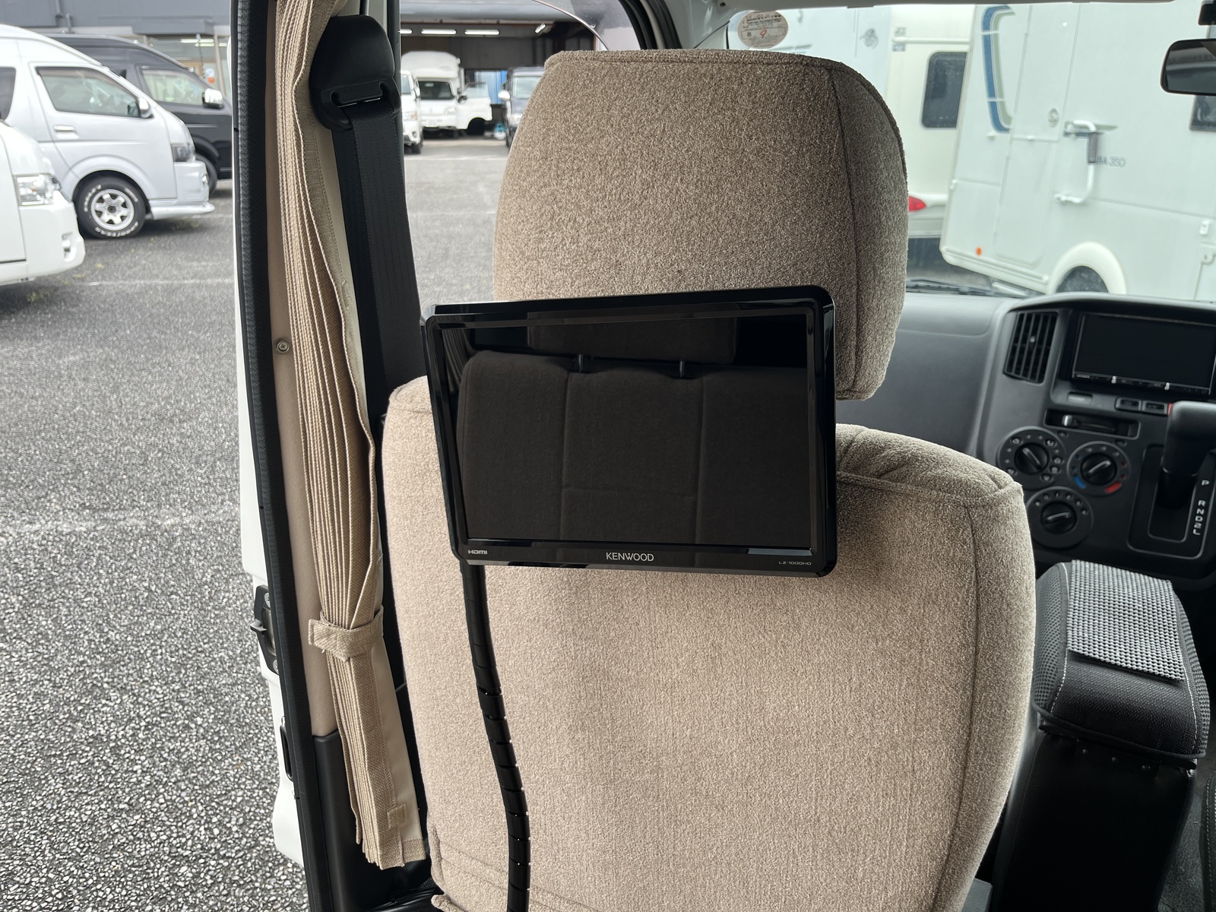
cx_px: 608
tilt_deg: -21.3
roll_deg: +0.9
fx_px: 913
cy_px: 456
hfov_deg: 67.3
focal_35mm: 26
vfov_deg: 53.1
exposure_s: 1/202
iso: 40
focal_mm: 5.1
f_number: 1.6
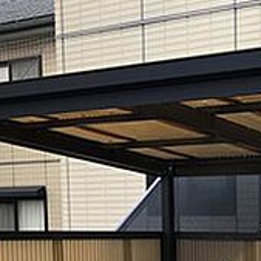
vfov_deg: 17.2
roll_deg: +0.7
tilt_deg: -7.1
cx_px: 283
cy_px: 357
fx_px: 802
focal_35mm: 94
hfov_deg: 17.9
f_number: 1.8
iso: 20
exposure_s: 1/173
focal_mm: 3.99
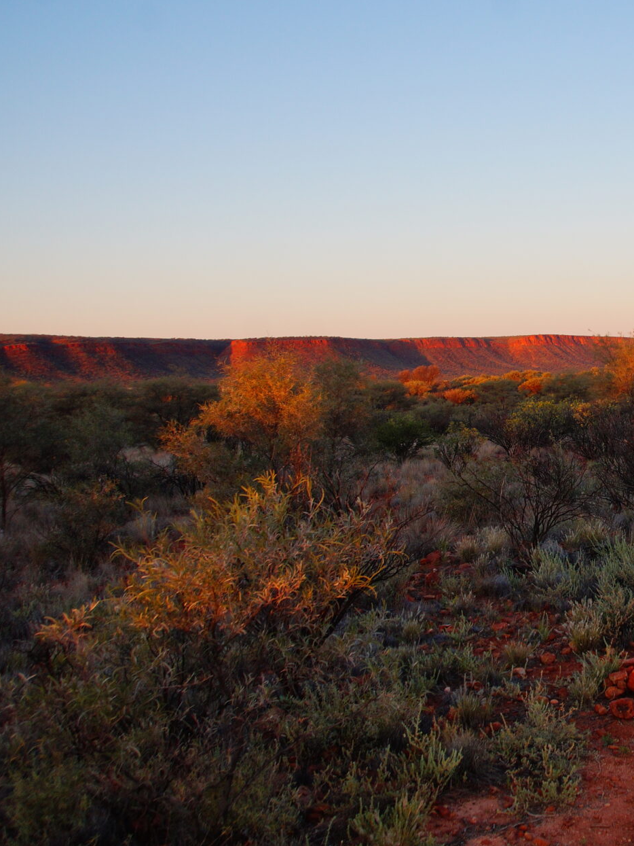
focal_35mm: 40
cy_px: 433
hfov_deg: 33.7
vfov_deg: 46.8
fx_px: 977
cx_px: 594
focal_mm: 18
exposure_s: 1/60
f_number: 8
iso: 160
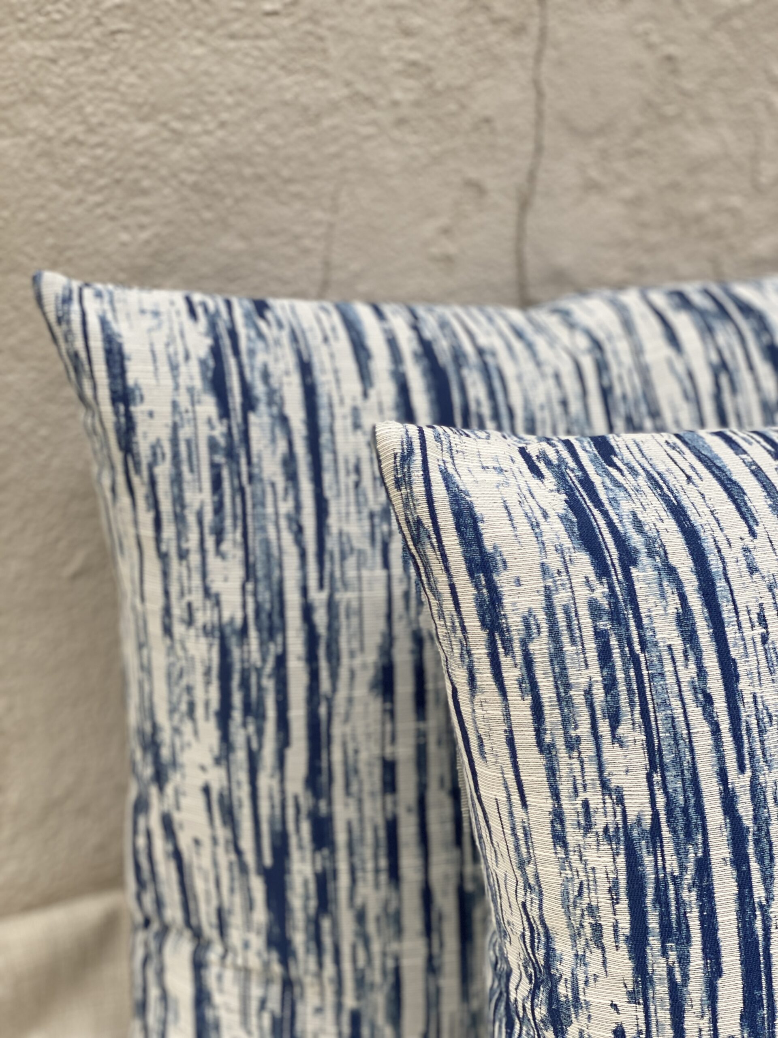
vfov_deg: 36.8
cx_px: 389
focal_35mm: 52
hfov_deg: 28.0
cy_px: 519
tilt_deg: -25.9
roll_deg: -3.3
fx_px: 1558
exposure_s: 1/122
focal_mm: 6
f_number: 2
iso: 50
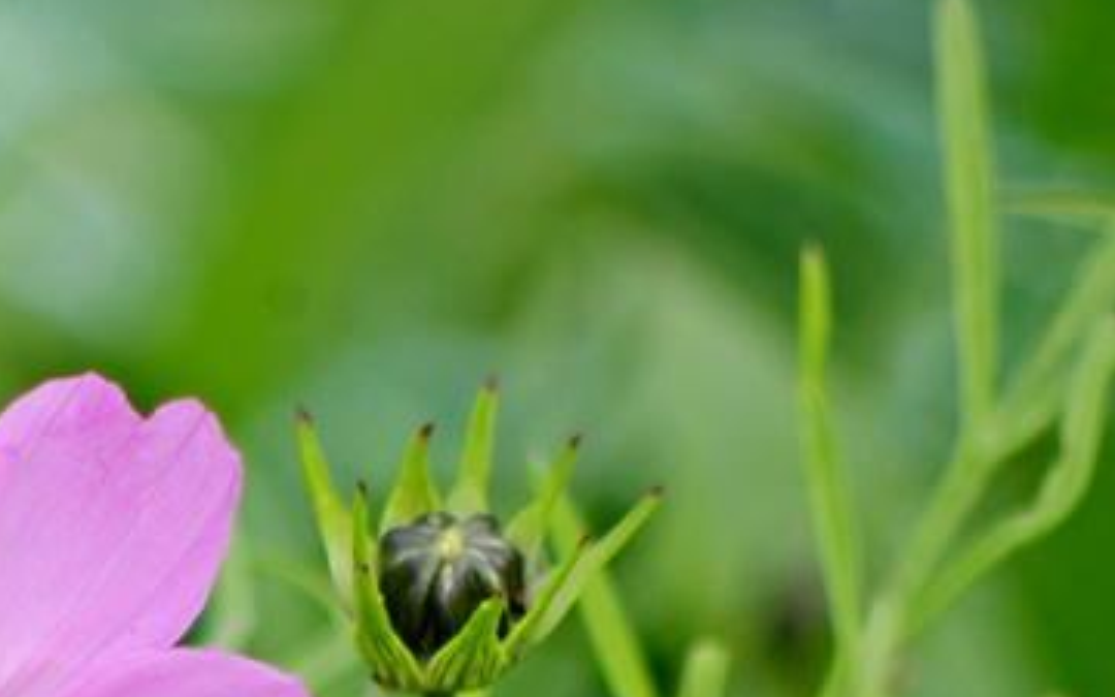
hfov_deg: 1.7
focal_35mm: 1270
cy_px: 793
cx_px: -56
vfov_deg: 1.0
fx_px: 38592
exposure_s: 1/125
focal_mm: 300
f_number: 5.8
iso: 100
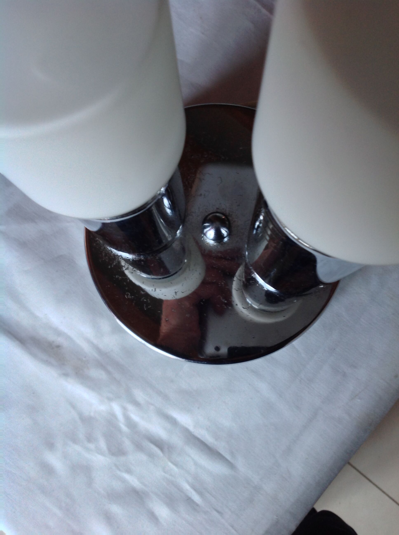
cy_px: 268
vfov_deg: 52.7
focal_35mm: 35
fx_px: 539
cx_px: 200
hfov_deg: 40.6
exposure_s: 1/15
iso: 80
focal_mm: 4.28
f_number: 2.4
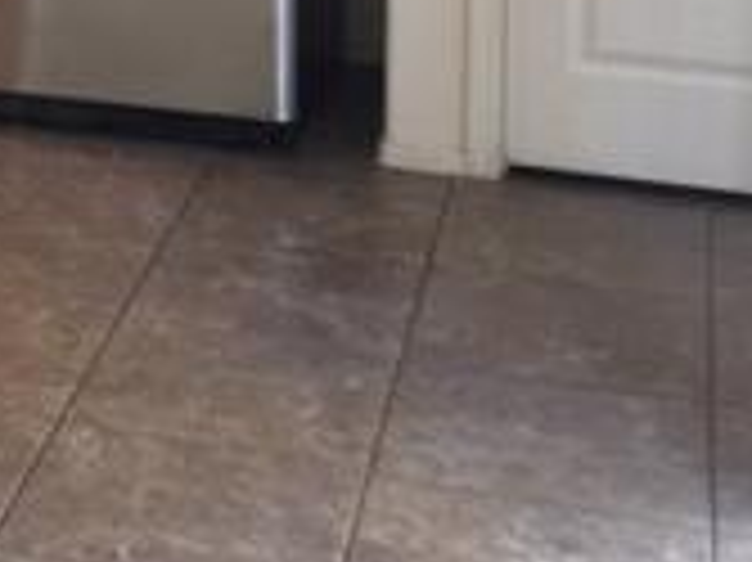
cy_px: -360
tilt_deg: -6.3
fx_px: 2410
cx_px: -536
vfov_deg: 12.5
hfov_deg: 15.6
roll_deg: +0.3
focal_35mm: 111
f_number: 2.2
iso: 40
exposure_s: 1/15
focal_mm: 4.15
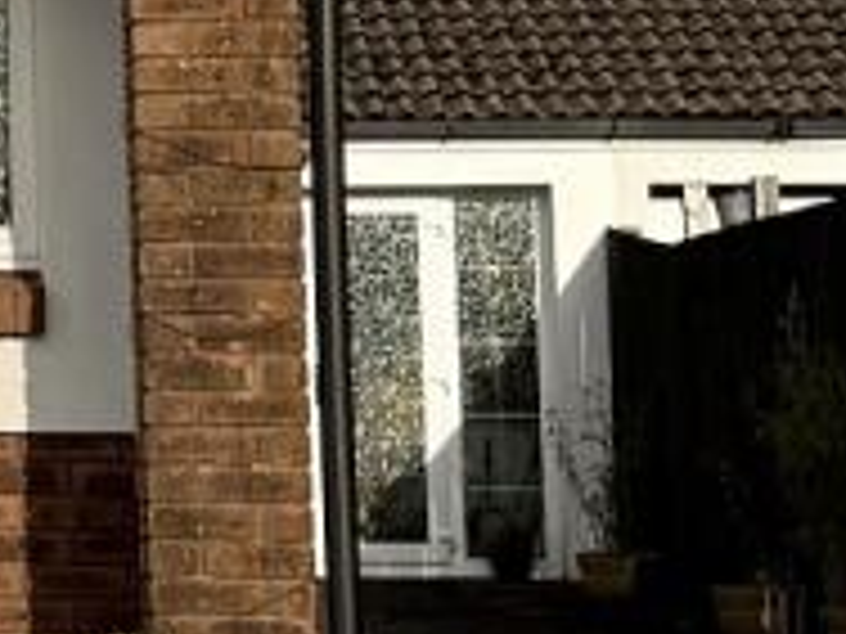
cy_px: -317
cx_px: -1260
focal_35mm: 131
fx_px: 3202
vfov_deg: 10.9
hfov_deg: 11.9
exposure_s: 1/8130
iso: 80
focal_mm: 6.76
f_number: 1.78
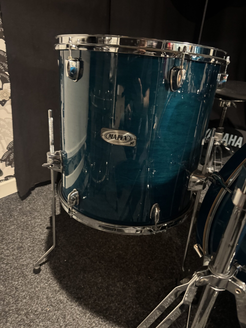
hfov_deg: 56.8
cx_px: 123
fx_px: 227
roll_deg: -2.4
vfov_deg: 71.6
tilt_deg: -27.5
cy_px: 164
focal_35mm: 24
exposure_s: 1/25
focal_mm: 6.76
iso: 1600
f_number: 1.78
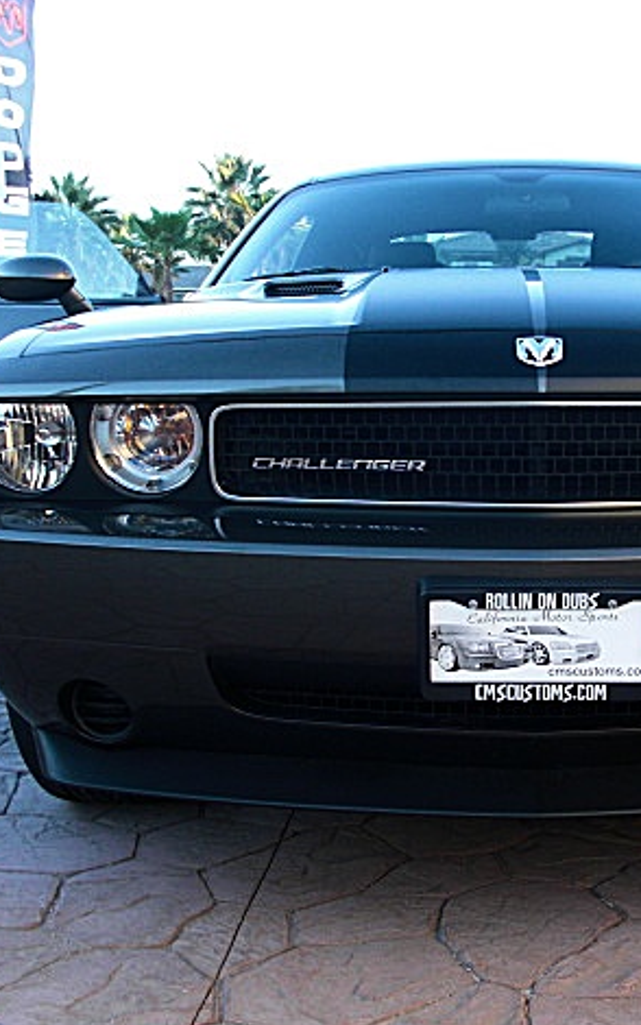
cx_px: 528
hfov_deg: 24.4
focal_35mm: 52
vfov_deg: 38.9
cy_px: 508
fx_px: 1453
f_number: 2.8
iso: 100
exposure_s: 1/80
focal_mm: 6.3
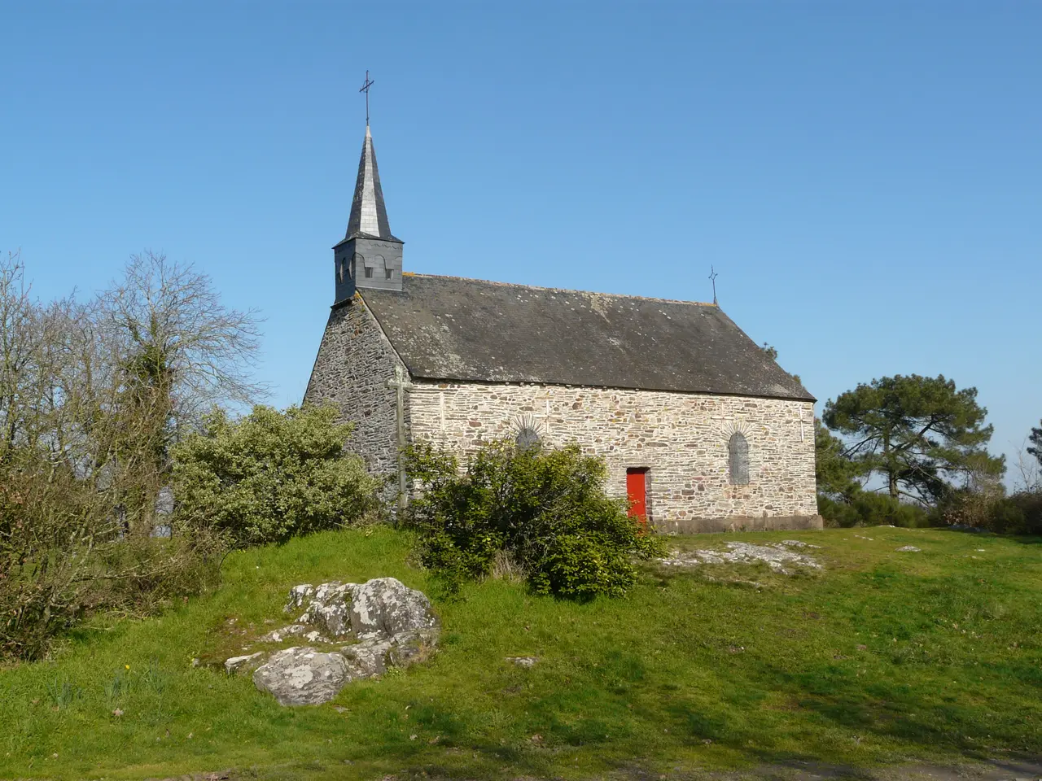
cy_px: 390
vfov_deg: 40.7
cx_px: 521
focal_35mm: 35
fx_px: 1054
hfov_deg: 52.6
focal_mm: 5.8
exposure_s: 1/400
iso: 100
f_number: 5.6
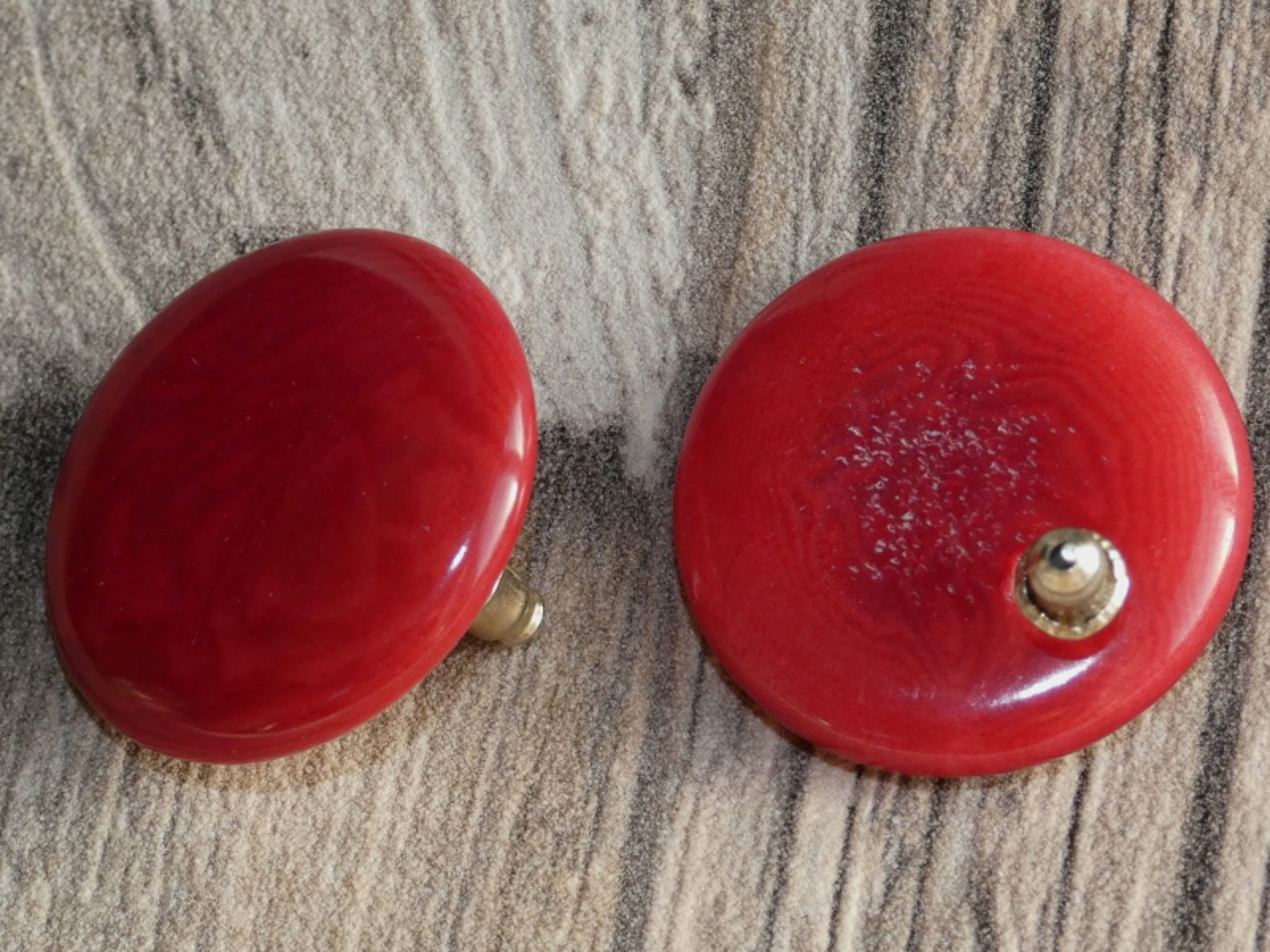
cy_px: 476
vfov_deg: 11.2
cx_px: 635
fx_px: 4843
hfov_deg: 14.9
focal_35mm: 132
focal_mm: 23.7
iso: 250
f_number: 5.2
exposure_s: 1/125
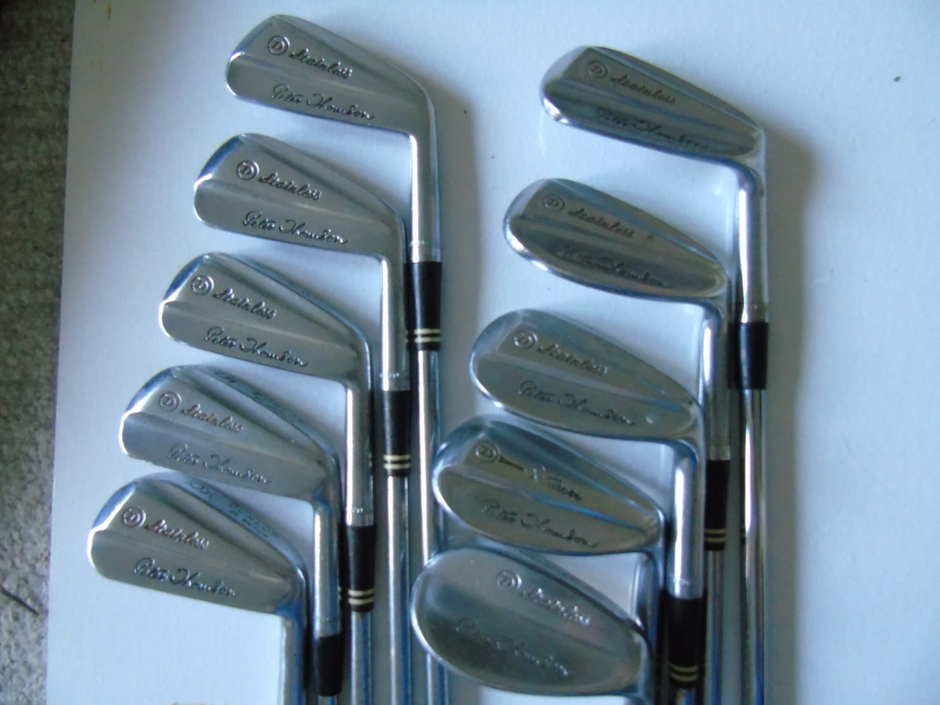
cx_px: 470
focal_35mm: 25
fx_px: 679
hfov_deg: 69.4
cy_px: 352
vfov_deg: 54.9
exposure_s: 1/25
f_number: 3.4
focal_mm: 4.4
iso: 800
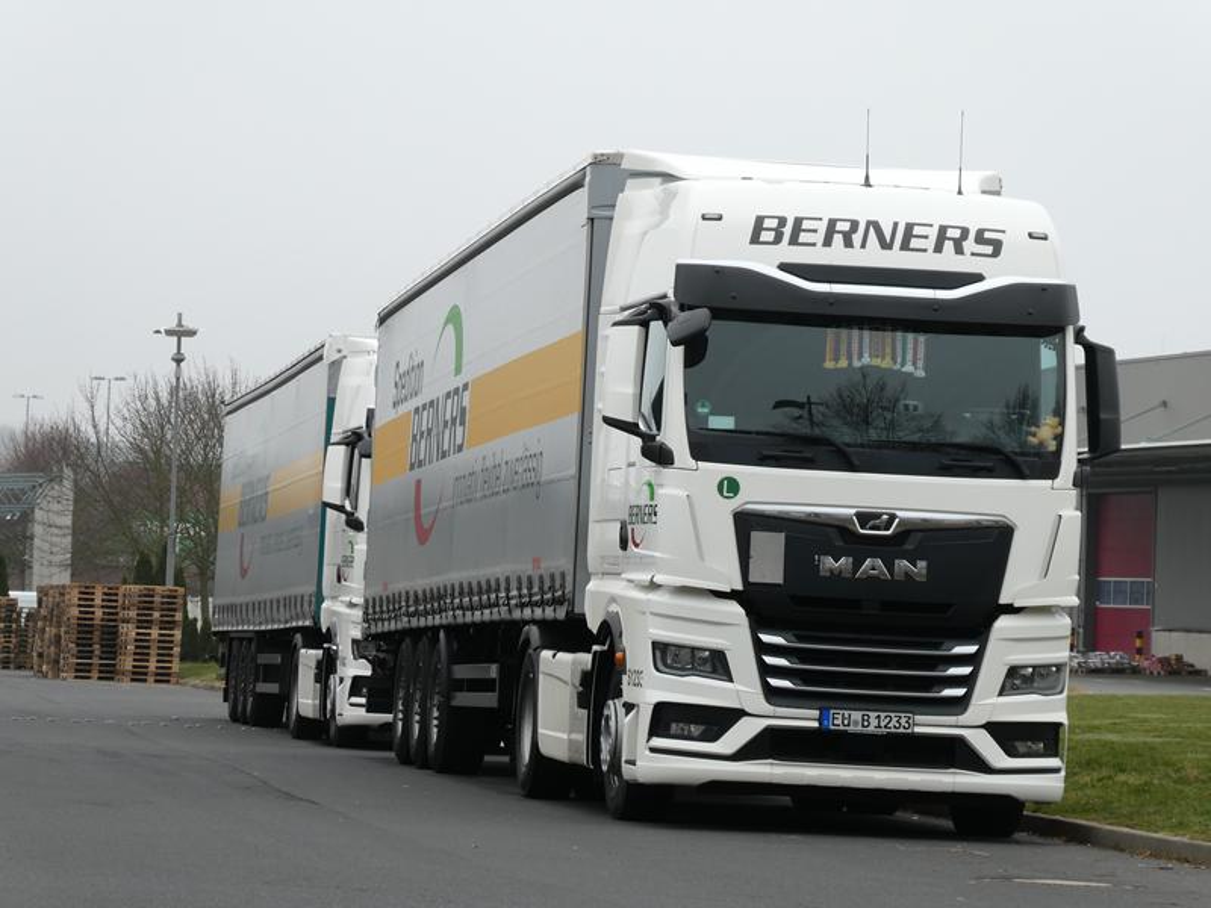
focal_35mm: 143
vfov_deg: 10.4
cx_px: 606
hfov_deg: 13.8
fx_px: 5003
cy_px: 454
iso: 80
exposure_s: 1/125
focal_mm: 25.6
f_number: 5.4
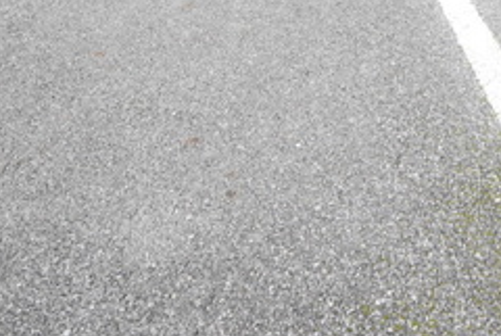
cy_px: 44
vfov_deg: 38.8
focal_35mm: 32
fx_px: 446
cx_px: 472
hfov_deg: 50.3
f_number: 11
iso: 3200
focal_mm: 8
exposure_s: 1/500
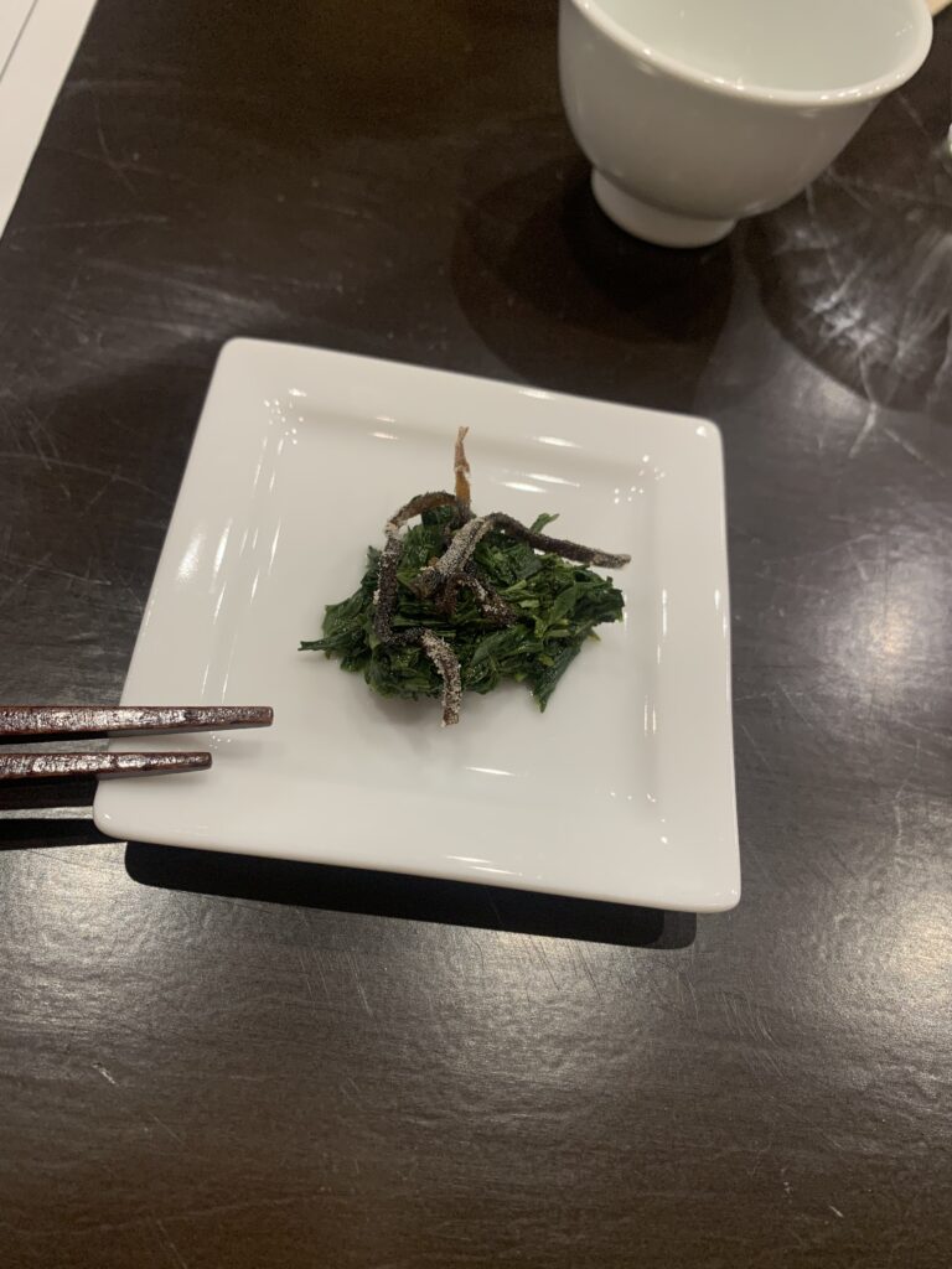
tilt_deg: -60.1
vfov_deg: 67.3
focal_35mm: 26
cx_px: 476
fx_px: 953
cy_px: 634
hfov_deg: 53.1
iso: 80
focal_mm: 4.25
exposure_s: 1/100
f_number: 1.8
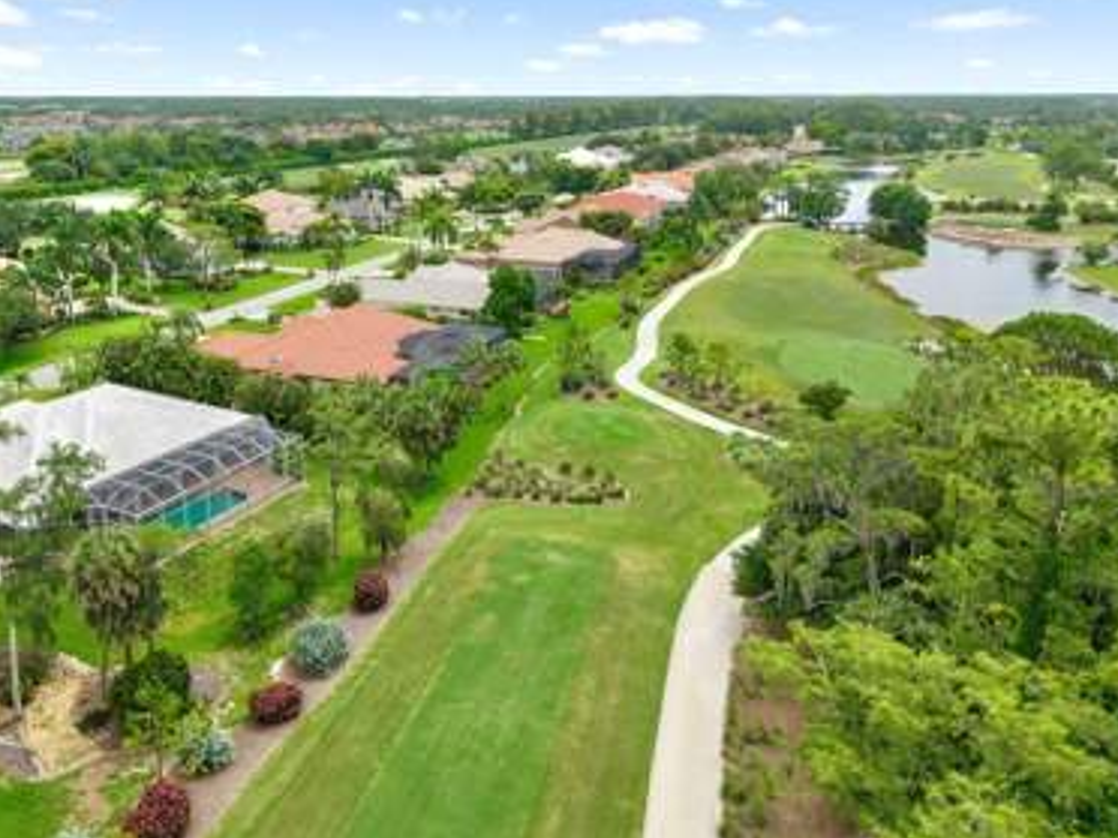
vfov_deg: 45.2
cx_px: 427
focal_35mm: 31
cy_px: 327
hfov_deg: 57.7
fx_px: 1001
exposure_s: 1/400
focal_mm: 8.67
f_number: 1.8
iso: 100
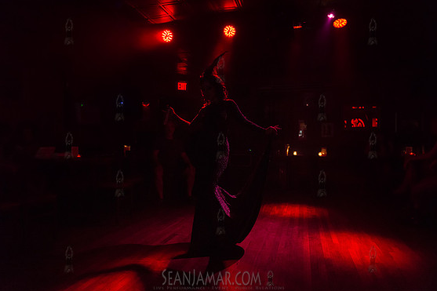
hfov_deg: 71.5
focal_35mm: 25
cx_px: 220
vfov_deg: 51.3
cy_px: 145
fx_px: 303
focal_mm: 24
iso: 5000
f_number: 2.8
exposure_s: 1/320
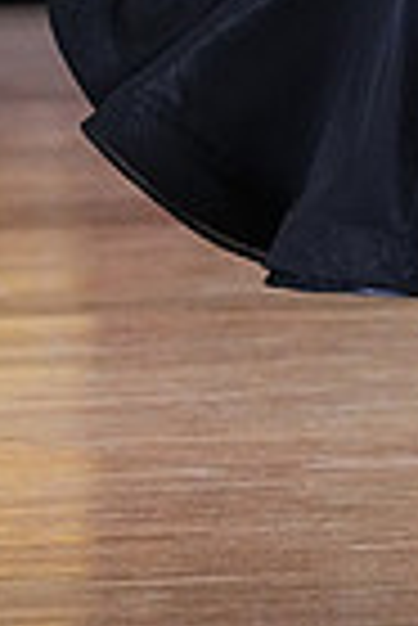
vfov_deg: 2.5
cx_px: 524
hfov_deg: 1.7
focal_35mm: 832
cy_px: -338
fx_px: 14454
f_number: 5
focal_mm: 200
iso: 6400
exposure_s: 1/400
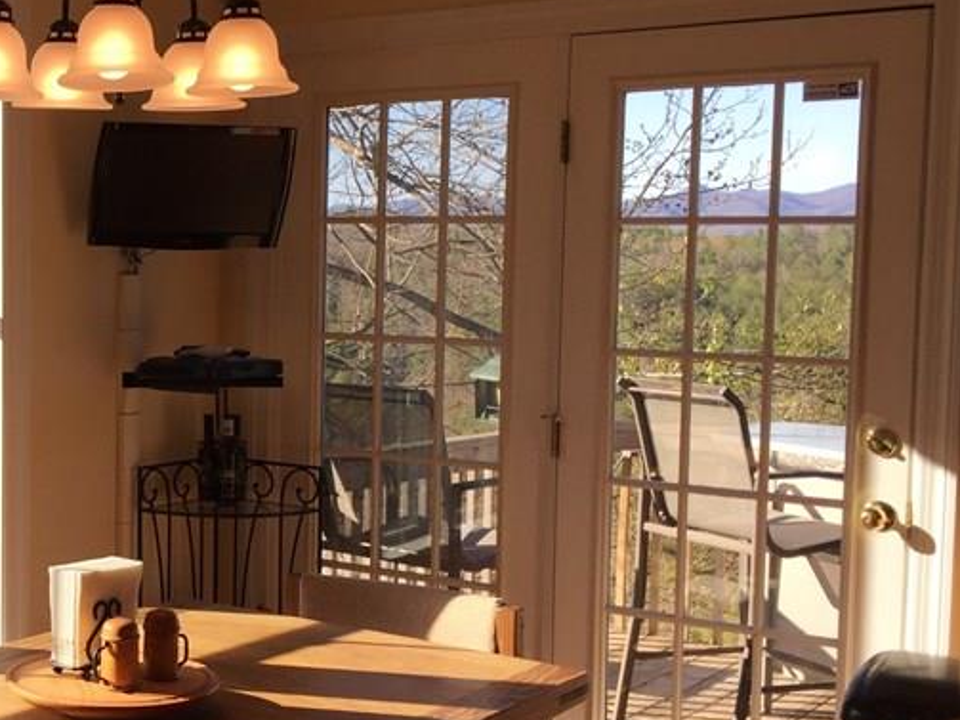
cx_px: 52
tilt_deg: -4.2
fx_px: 1636
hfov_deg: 30.8
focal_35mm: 59
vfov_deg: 24.8
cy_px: 374
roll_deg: -0.3
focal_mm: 4.15
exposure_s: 1/520
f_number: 2.2
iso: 32
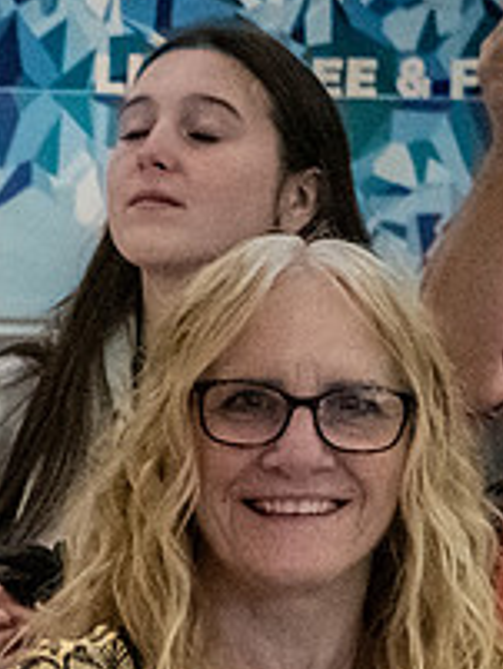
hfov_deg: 8.6
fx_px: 3116
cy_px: 669
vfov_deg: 12.1
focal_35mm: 161
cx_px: -592
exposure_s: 1/400
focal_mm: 30
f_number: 6.3
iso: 20000
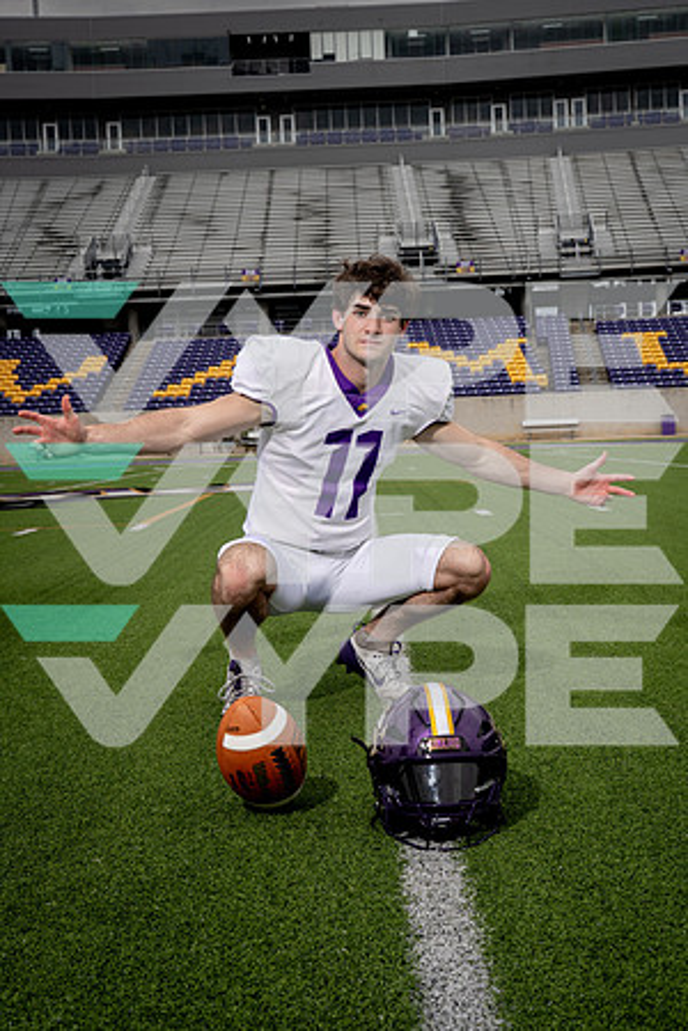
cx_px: 344
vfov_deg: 44.5
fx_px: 1261
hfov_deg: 30.5
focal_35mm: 44
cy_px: 516
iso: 100
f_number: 8
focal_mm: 44
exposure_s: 1/250
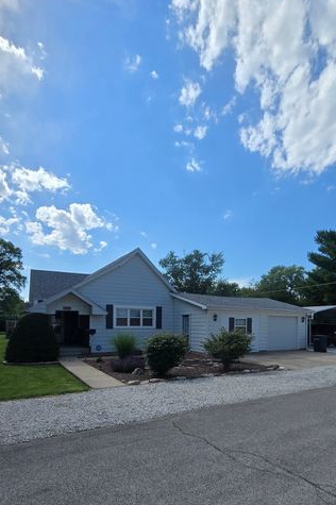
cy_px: 324
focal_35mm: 19
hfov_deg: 64.4
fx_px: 266
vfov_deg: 84.8
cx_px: 177
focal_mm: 2.2
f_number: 2.2
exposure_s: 1/4566
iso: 50
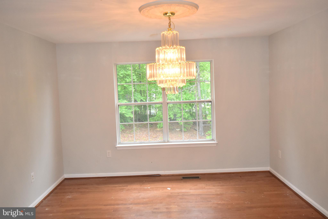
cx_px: 164
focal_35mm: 30
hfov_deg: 61.9
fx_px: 273
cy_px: 110
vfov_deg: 43.6
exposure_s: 1/125
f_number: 5.6
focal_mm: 20
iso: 1400
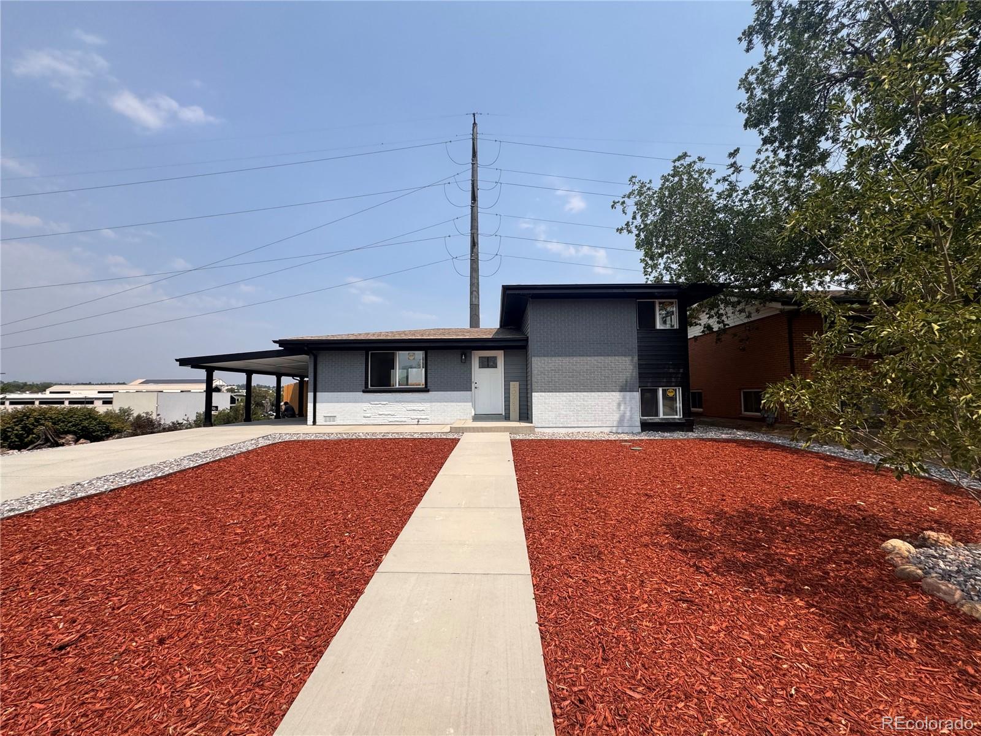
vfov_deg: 85.7
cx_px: 490
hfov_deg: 102.1
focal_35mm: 14
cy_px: 368
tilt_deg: +3.7
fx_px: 397
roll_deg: +0.4
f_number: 2.2
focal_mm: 2.22
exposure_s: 1/2415
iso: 50
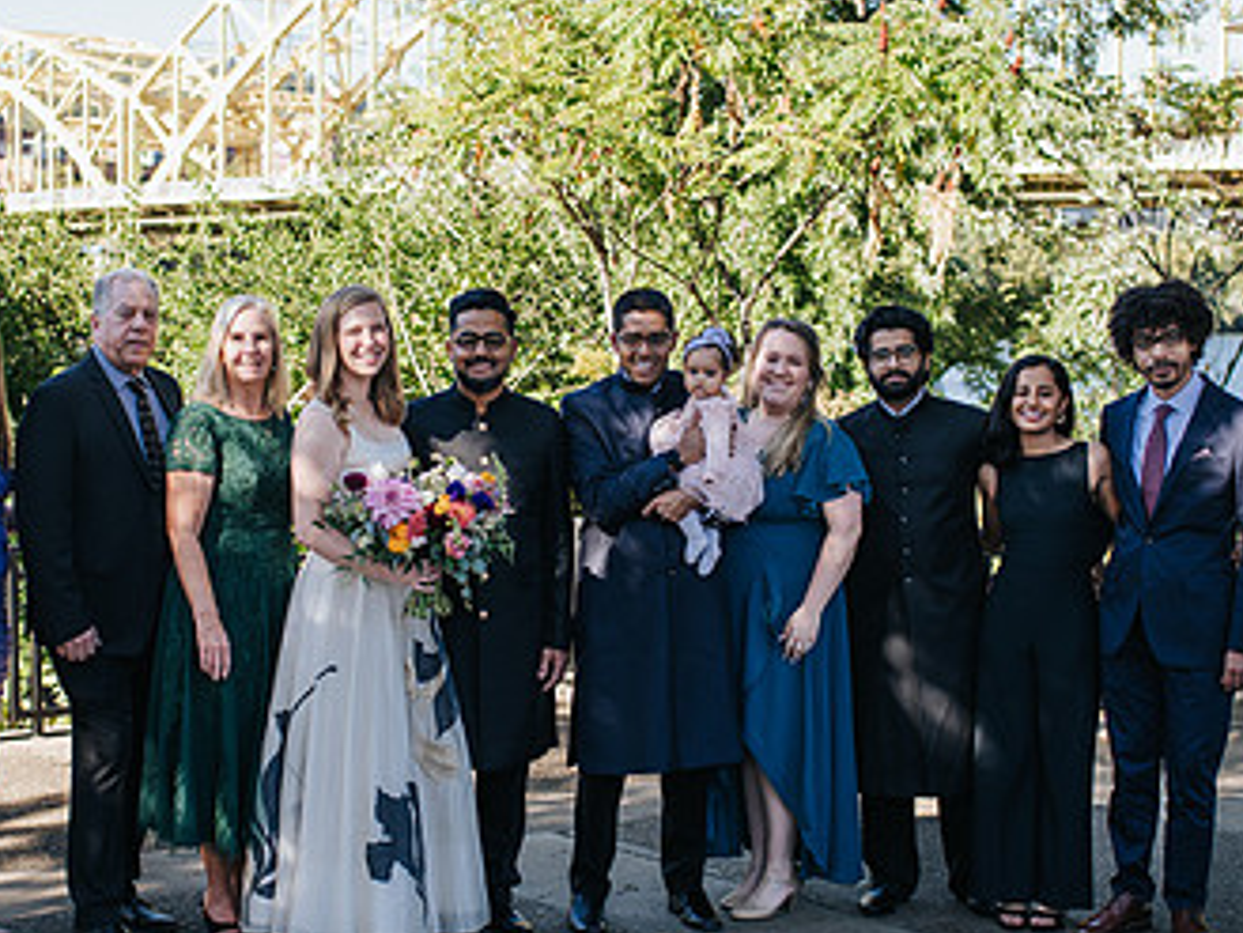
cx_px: 493
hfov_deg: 27.7
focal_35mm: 70
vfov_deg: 21.0
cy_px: 511
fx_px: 2514
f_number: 3.2
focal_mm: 35
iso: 100
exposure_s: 1/400
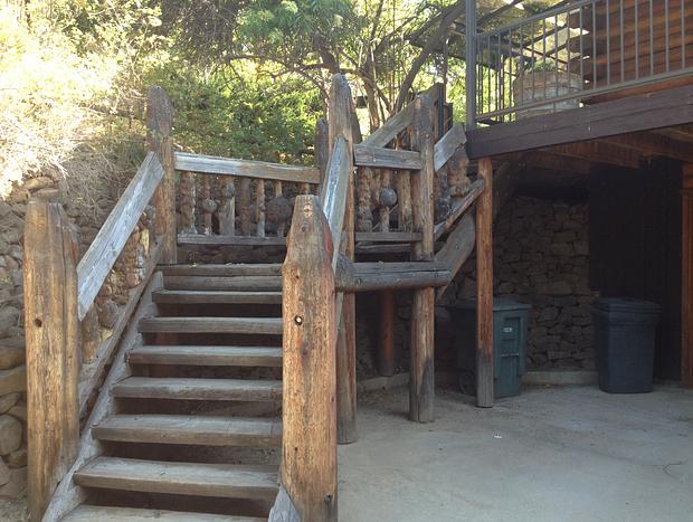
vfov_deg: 40.8
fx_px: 702
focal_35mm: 35
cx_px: 346
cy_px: 261
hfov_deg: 52.6
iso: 80
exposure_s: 1/120
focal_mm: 4.28
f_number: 2.4
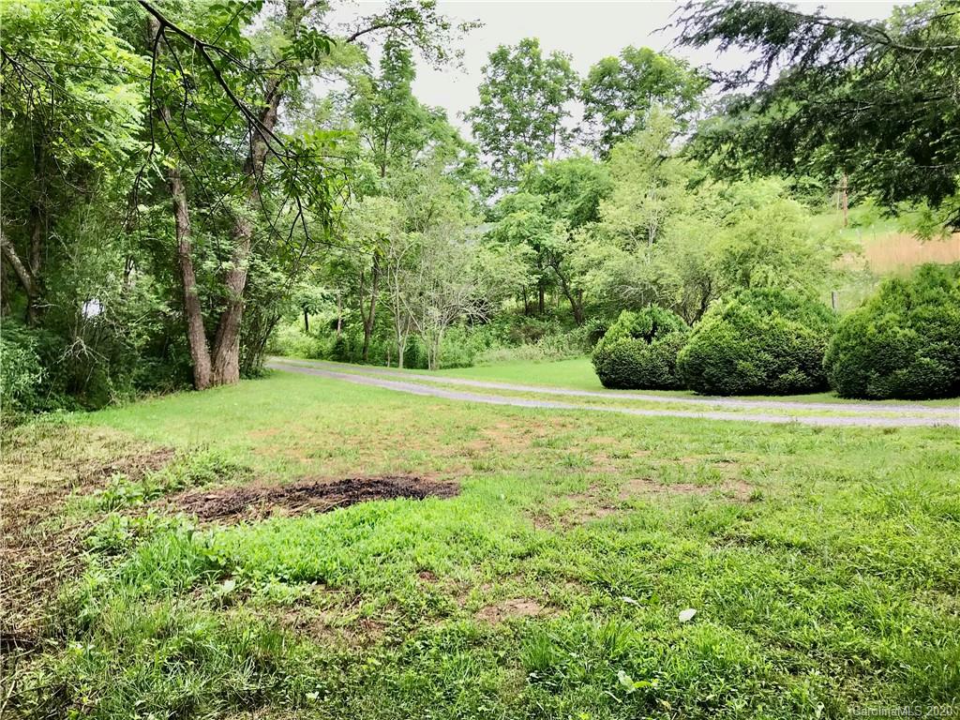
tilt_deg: -5.1
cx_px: 480
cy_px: 360
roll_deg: +0.7
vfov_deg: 49.7
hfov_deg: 63.4
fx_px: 777
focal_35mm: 28
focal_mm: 3.99
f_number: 1.8
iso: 20
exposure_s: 1/127
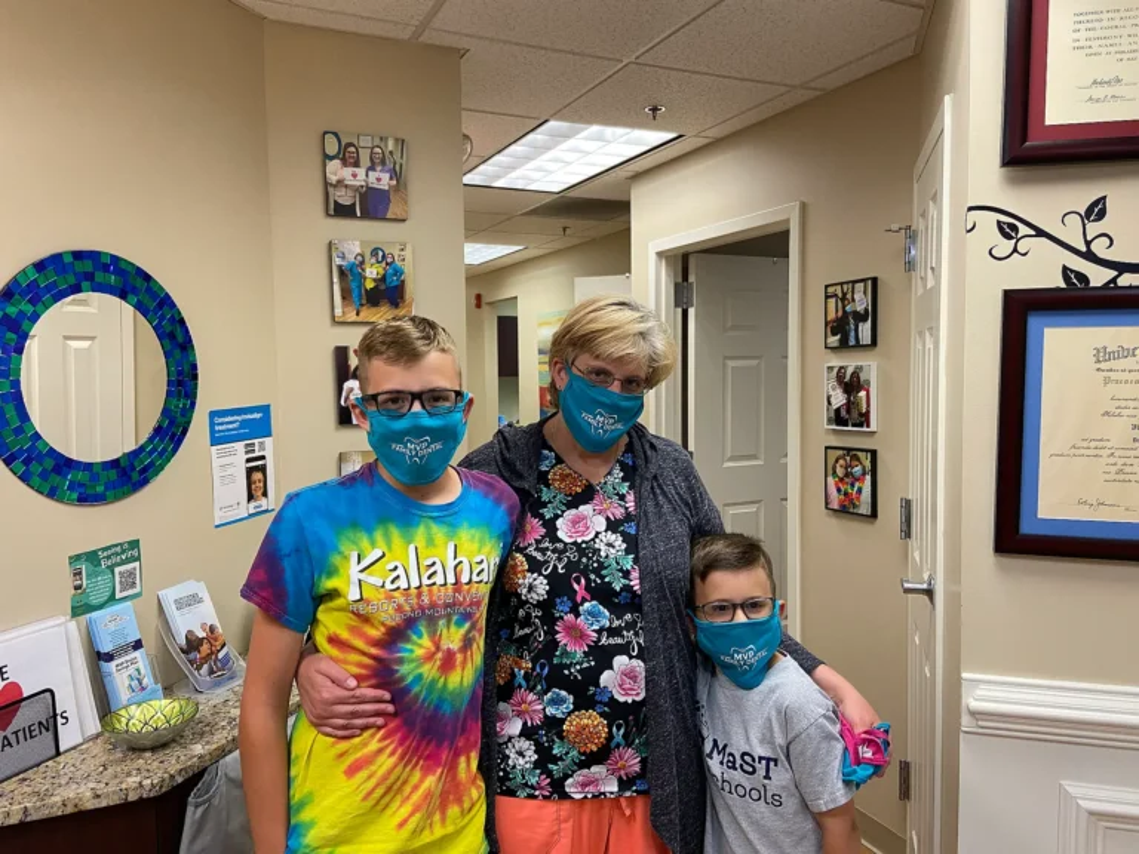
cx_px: 570
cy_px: 427
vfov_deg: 53.1
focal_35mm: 26
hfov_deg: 67.3
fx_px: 856
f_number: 1.8
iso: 125
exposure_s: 1/61
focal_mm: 4.25
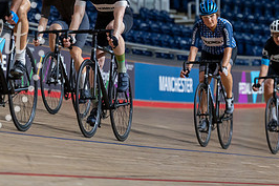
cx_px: 109
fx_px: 2114
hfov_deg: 7.5
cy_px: -11
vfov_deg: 5.0
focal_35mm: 273
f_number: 2.8
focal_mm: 125
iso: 3200
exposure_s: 1/800
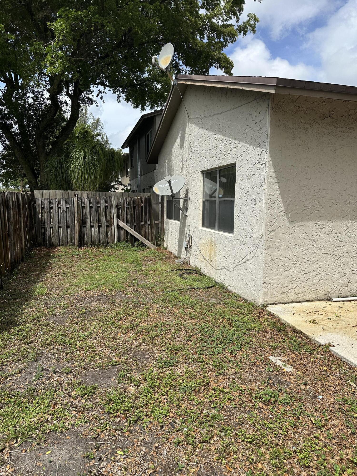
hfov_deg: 56.8
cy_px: 238
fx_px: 330
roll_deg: -1.7
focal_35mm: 24
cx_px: 178
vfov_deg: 71.6
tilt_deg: -7.7
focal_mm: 6.86
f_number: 1.78
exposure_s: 1/5263
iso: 80
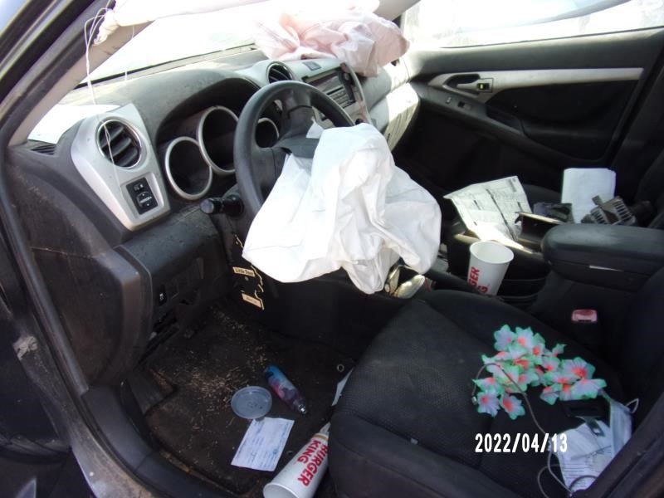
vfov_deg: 56.8
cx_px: 332
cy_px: 249
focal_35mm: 24
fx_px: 460
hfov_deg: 71.6
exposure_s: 1/80
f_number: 3.3
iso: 80
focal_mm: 4.3
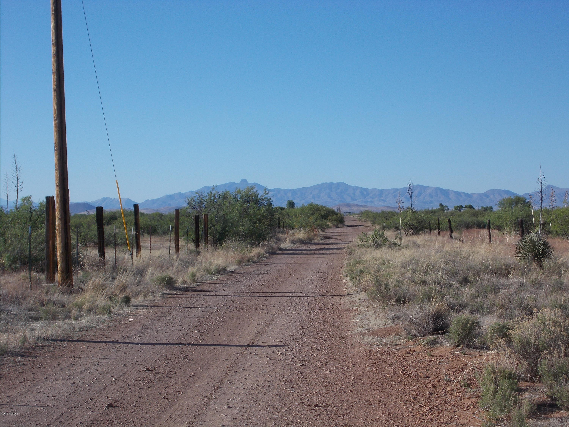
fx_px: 1249
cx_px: 284
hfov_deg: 25.7
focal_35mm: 76
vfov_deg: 19.4
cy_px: 214
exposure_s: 1/500
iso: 80
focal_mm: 13.5
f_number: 5.8
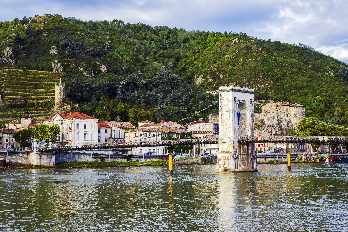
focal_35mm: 59
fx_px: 570
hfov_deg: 33.9
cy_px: 116
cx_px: 174
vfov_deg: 23.0
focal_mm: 59
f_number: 9
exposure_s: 1/80
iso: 100
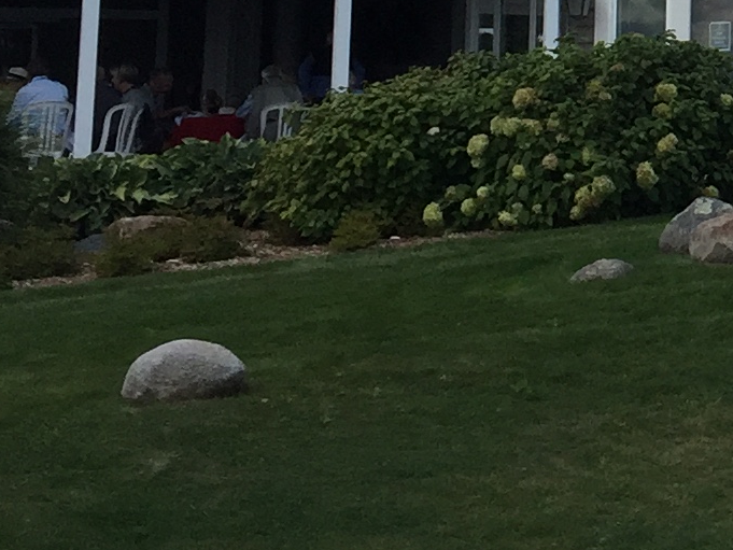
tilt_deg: +11.3
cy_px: -356
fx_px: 2944
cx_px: 1294
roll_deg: -0.6
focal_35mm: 139
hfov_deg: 12.9
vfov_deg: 10.2
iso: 32
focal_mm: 4.15
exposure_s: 1/2825
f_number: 2.2
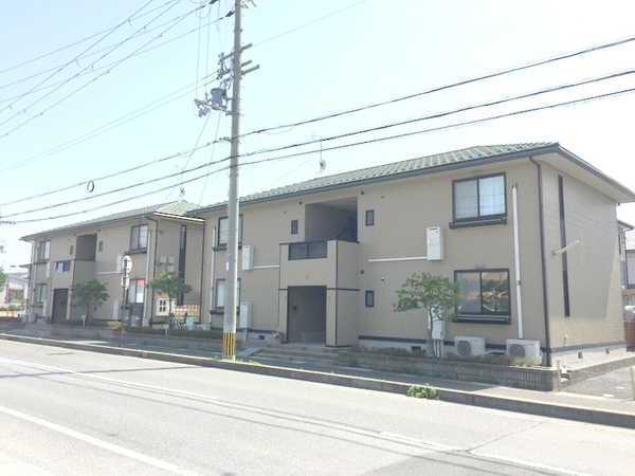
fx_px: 532
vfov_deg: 48.2
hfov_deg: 61.7
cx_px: 318
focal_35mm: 29
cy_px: 238
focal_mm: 4.15
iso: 32
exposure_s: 1/2326
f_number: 2.2
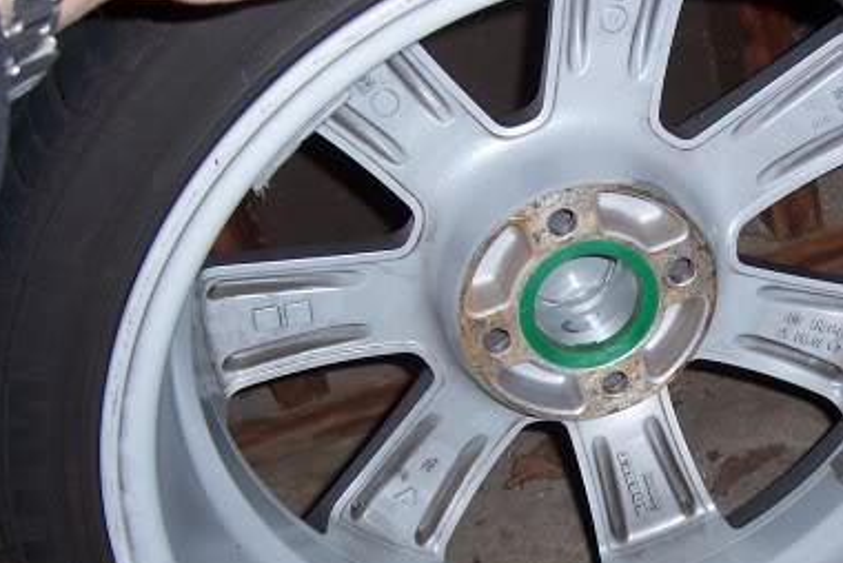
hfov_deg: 31.5
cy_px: 383
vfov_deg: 21.5
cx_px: 597
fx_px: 1476
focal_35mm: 63
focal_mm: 6
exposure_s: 1/60
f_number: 3
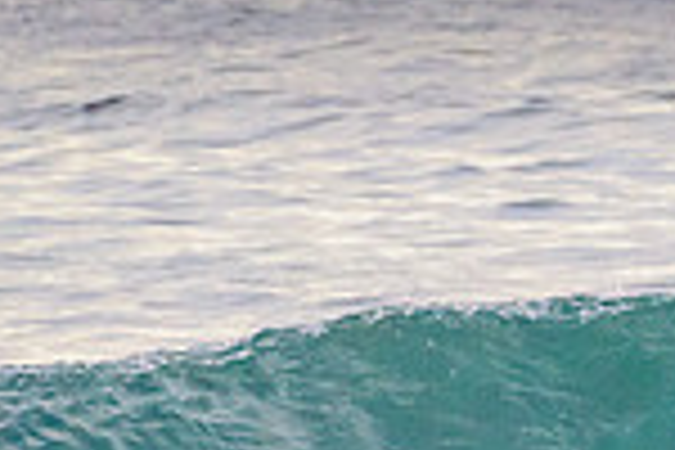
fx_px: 44547
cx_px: 1185
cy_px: 502
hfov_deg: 0.9
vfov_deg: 0.6
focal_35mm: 2376
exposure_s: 1/2000
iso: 1250
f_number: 5.6
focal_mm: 500
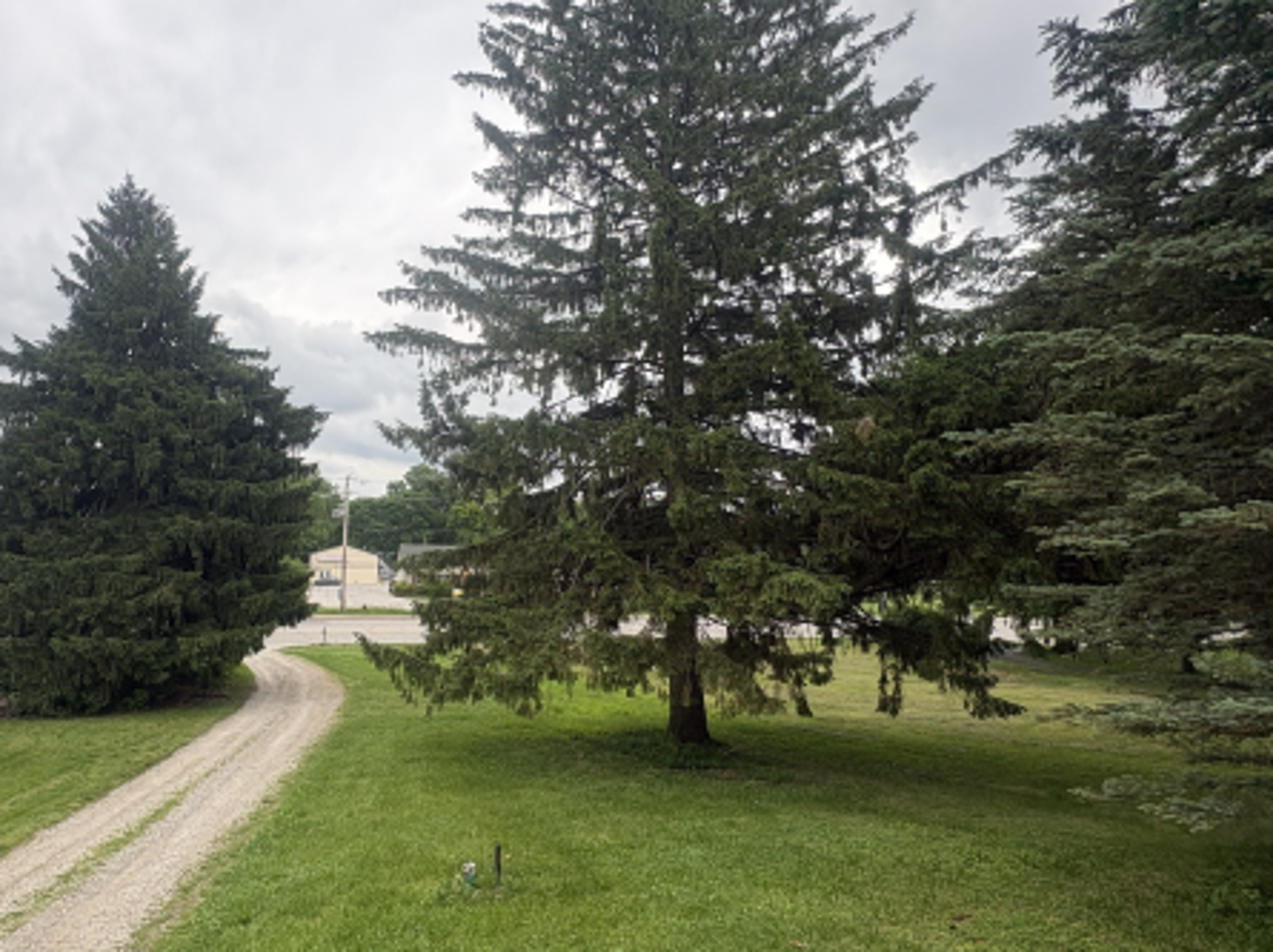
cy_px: 483
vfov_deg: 63.4
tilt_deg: +5.2
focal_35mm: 21
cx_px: 411
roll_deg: -1.3
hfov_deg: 76.2
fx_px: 772
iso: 50
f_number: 2.2
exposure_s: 1/473
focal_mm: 2.22
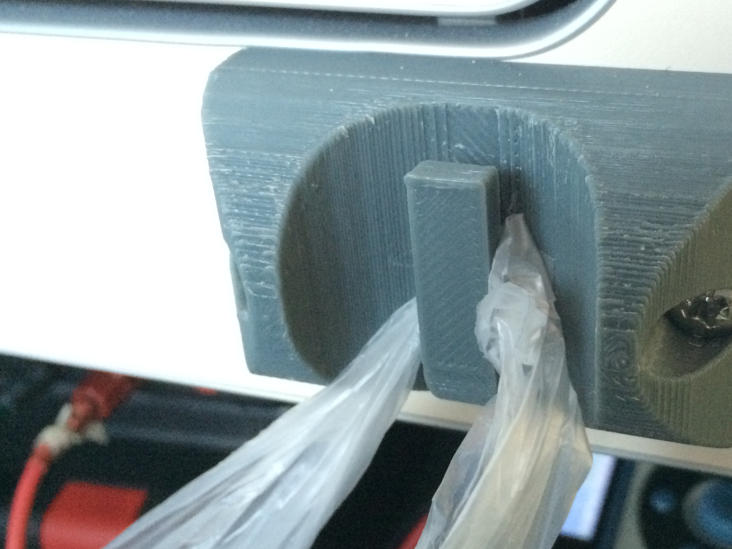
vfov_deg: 32.2
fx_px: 952
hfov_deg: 41.3
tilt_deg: -30.7
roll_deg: +1.0
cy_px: 256
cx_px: 511
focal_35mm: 45
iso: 320
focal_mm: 4.15
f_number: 2.2
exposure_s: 1/30
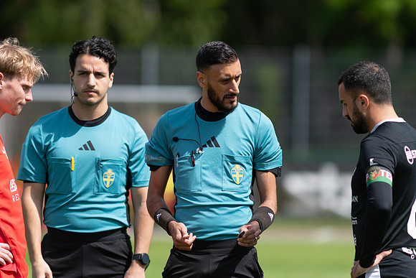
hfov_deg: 4.6
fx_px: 5201
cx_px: 208
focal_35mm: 450
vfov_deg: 3.1
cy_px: 139
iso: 140
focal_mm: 300
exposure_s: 1/2000
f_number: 3.2
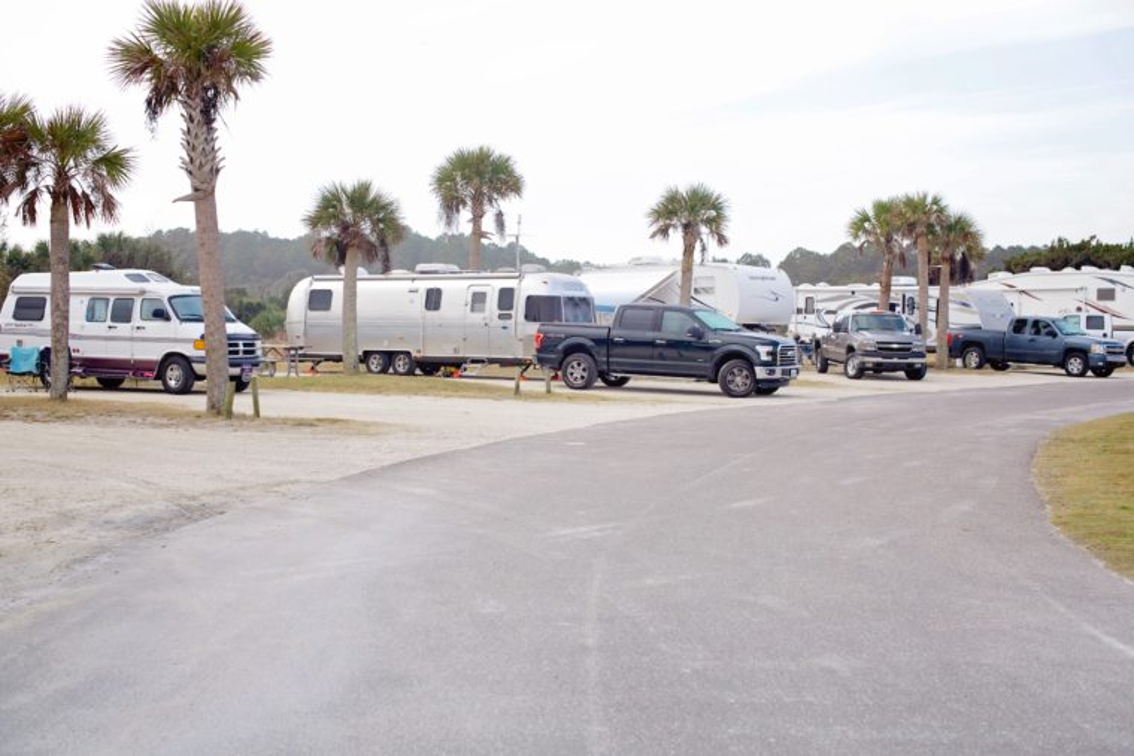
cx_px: 567
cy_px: 378
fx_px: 1575
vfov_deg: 27.0
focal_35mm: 50
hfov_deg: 39.6
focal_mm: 50
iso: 100
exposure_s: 1/320
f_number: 4
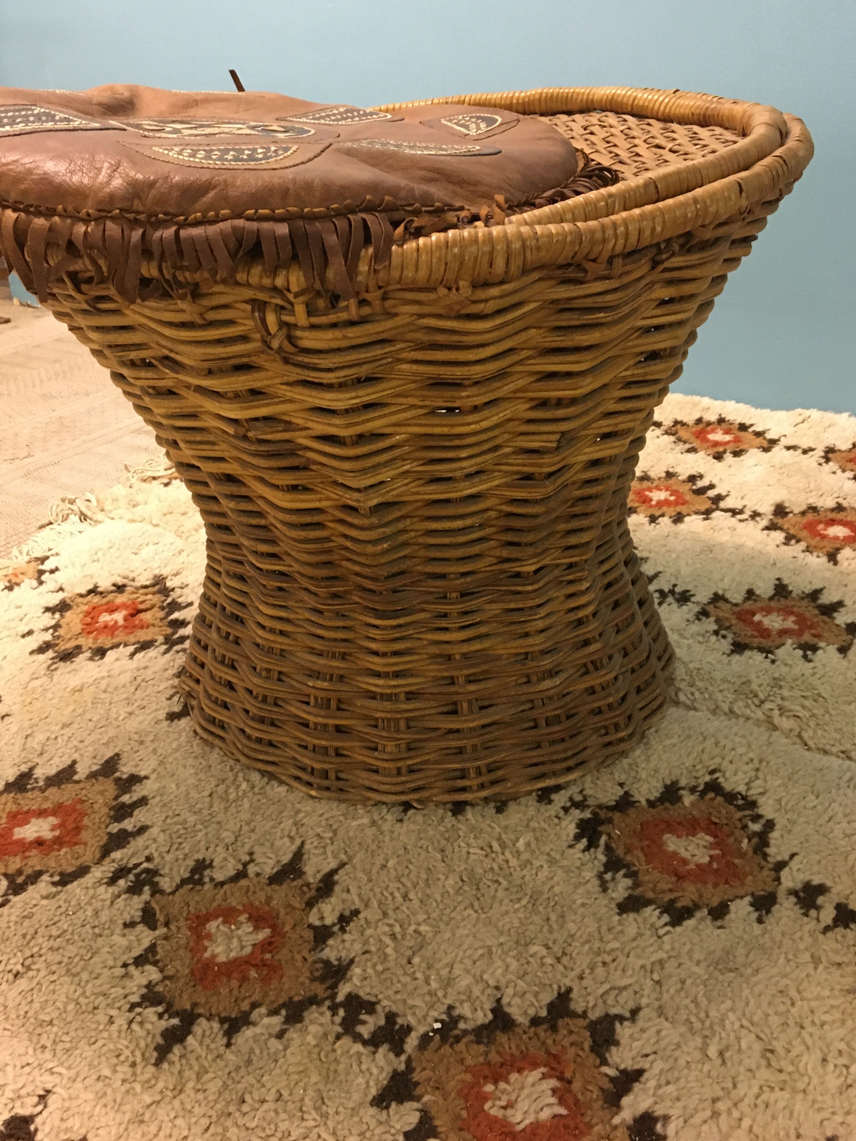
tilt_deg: -25.1
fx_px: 1055
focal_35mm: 32
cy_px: 521
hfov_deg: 44.1
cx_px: 405
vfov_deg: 56.7
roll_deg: +3.7
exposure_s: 1/25
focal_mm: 4.15
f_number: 2.2
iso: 200
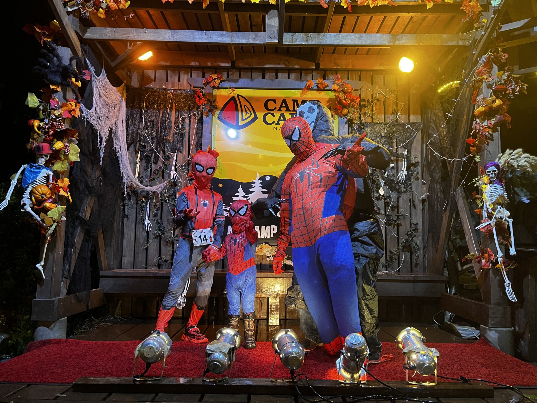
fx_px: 403
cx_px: 268
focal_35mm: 26
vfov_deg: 53.1
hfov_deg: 67.3
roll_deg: -0.7
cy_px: 202
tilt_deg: +5.4
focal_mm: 5.1
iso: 500
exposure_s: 1/50
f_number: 1.6
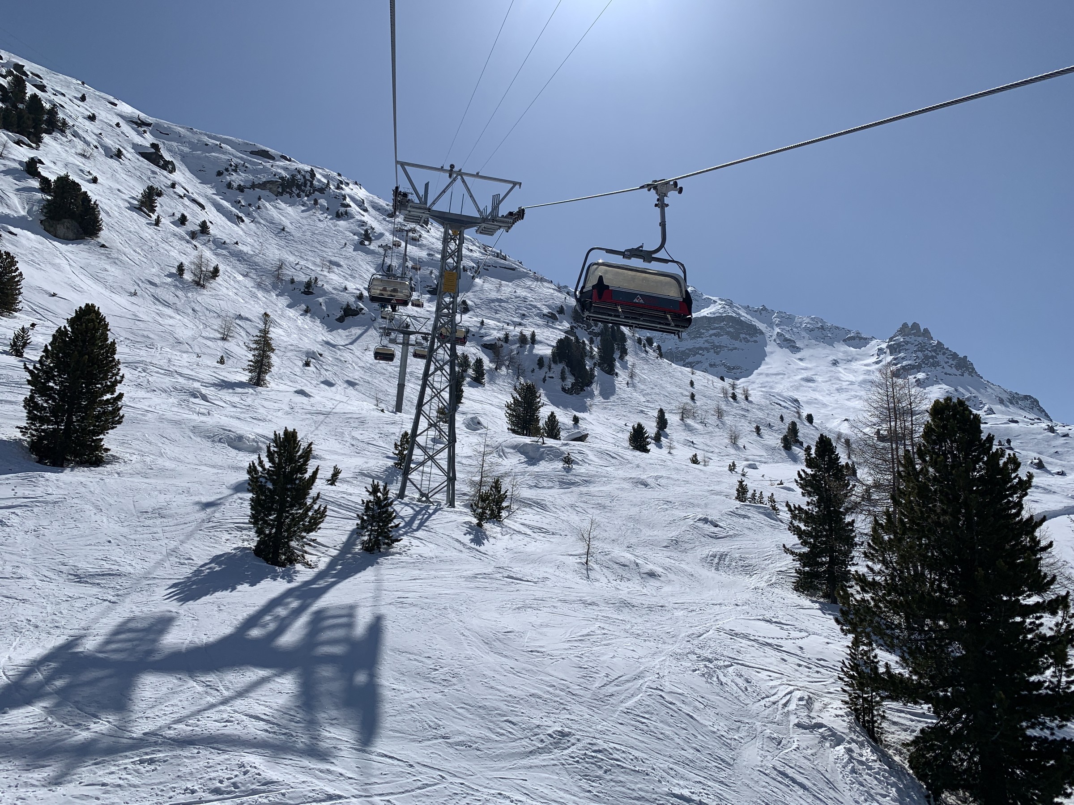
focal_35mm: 26
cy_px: 402
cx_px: 537
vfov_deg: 53.1
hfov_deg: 67.3
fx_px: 807
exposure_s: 1/9524
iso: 25
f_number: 1.8
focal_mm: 4.25
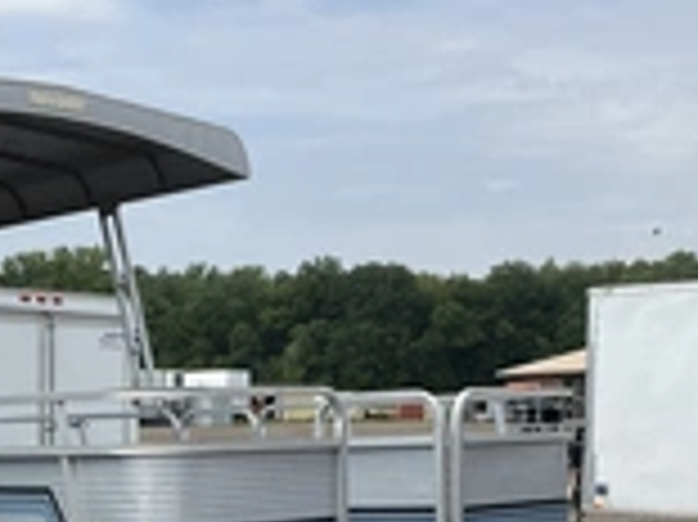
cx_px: 225
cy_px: 544
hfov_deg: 25.8
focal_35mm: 75
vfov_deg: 19.0
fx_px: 1511
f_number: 1.8
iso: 25
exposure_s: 1/1984
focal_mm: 3
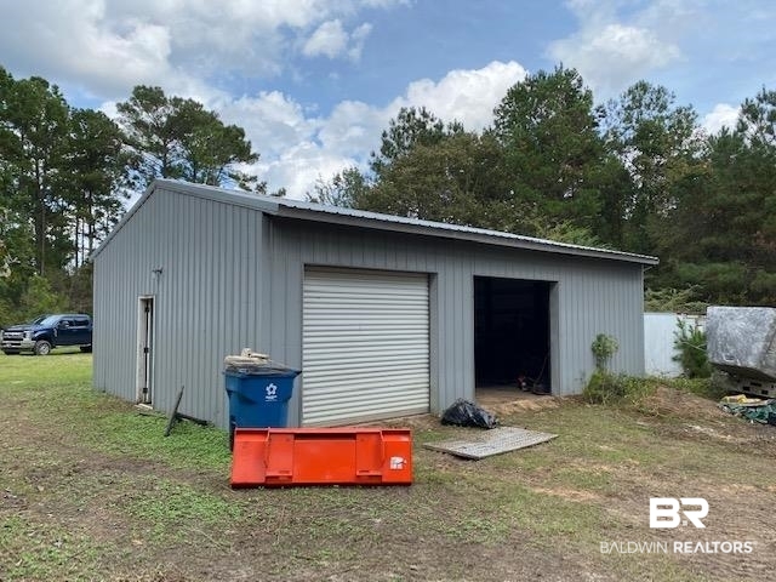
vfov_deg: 53.1
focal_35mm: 26
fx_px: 583
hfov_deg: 67.3
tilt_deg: +1.6
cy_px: 291
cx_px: 388
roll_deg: -0.5
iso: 32
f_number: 1.8
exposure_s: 1/1218
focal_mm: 4.25
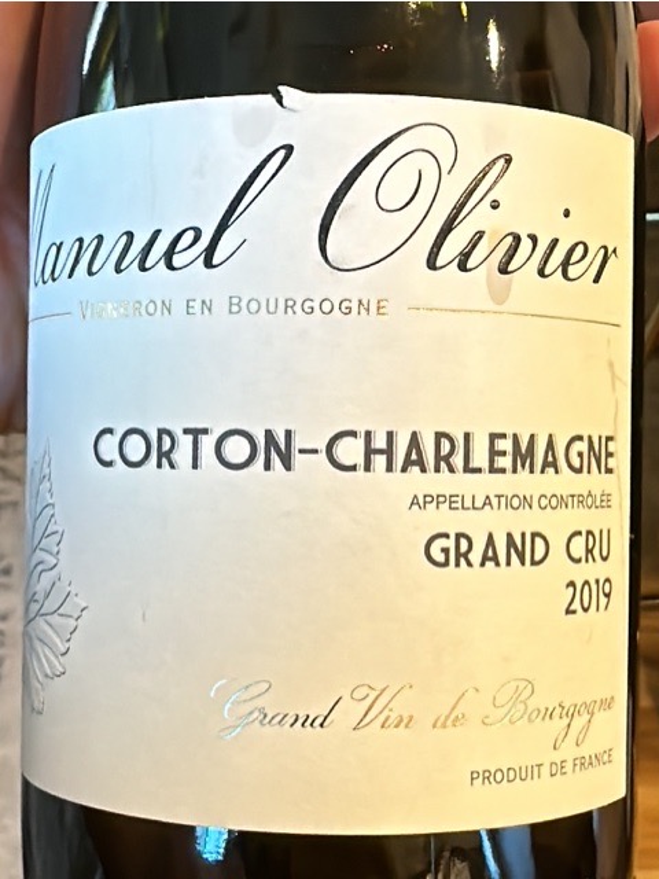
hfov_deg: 45.4
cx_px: 330
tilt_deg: -52.8
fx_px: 787
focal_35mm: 31
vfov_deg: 58.4
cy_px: 440
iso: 80
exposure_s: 1/40
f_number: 2.2
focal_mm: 2.22
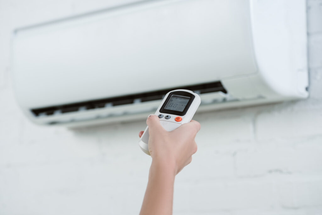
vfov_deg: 13.0
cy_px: 108
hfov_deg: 19.5
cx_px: 161
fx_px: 939
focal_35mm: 105
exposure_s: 1/160
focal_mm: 105
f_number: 8
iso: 320
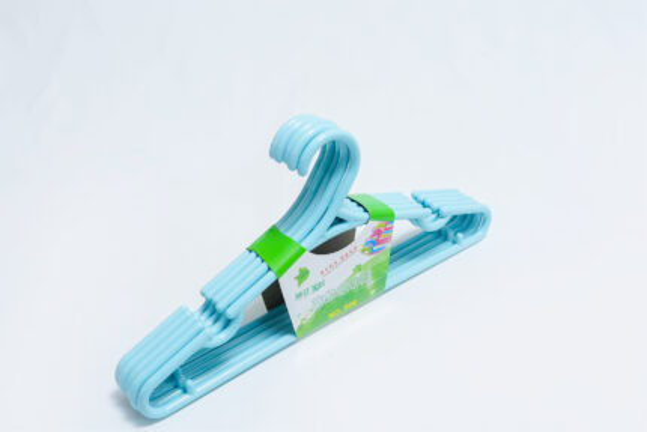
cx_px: 324
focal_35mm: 43
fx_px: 773
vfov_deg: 31.2
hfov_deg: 45.4
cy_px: 216
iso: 3200
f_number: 11
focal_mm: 29
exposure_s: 1/125
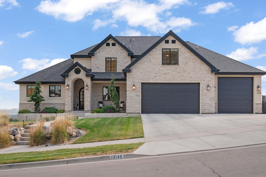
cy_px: 91
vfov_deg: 42.3
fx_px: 229
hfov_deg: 60.3
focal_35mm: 31
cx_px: 137
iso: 1600
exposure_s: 1/400
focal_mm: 30
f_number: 8
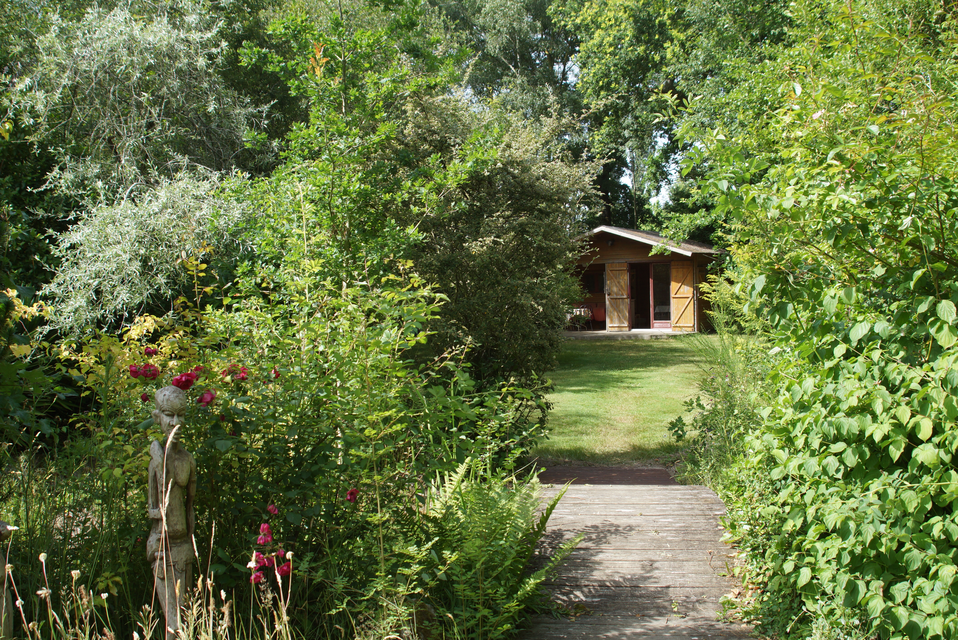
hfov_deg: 53.1
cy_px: 320
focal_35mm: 36
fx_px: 958
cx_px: 479
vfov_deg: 36.9
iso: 100
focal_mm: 24
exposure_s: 1/160
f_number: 5.6
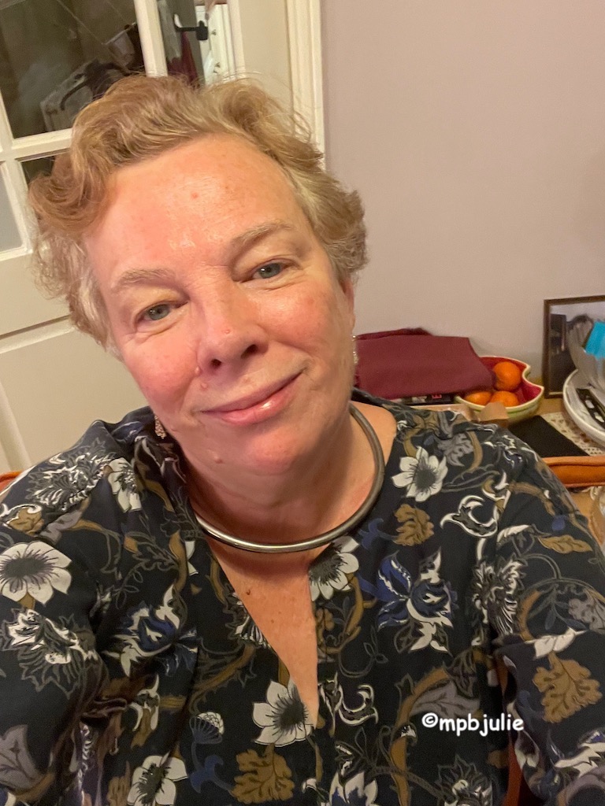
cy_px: 403
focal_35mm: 30
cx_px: 302
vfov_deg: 60.0
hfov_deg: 46.8
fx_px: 699
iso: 500
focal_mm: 2.71
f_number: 2.2
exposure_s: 1/25
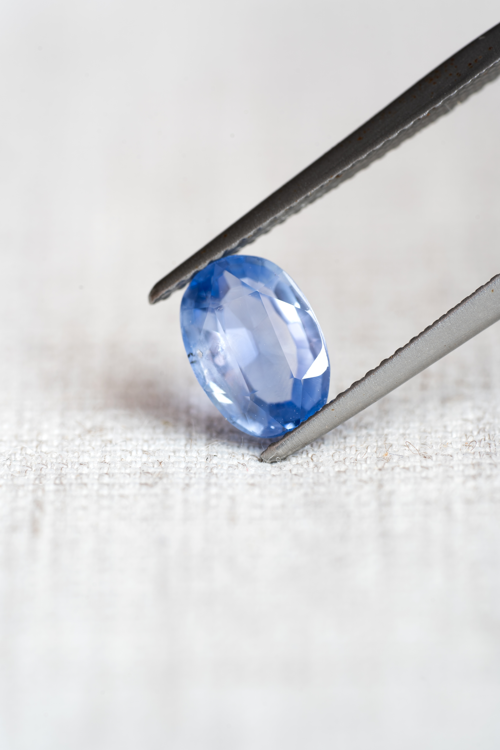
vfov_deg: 22.6
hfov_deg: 15.2
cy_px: 375
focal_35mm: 90
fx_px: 1875
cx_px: 250
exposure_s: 1/8
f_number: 7.1
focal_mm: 90
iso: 100
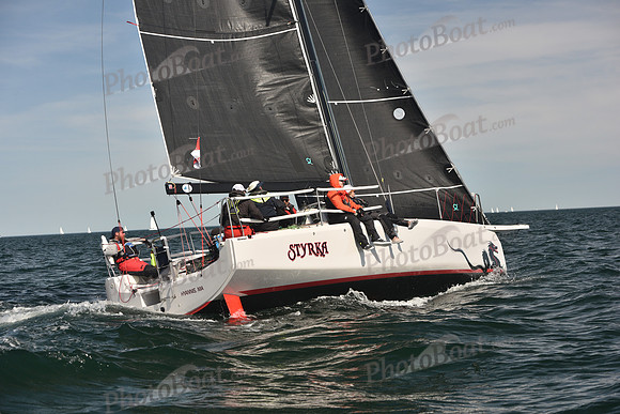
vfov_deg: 17.5
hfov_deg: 26.0
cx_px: 310
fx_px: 1344
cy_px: 207
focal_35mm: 78
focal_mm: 78
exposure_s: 1/640
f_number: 6.3
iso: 250
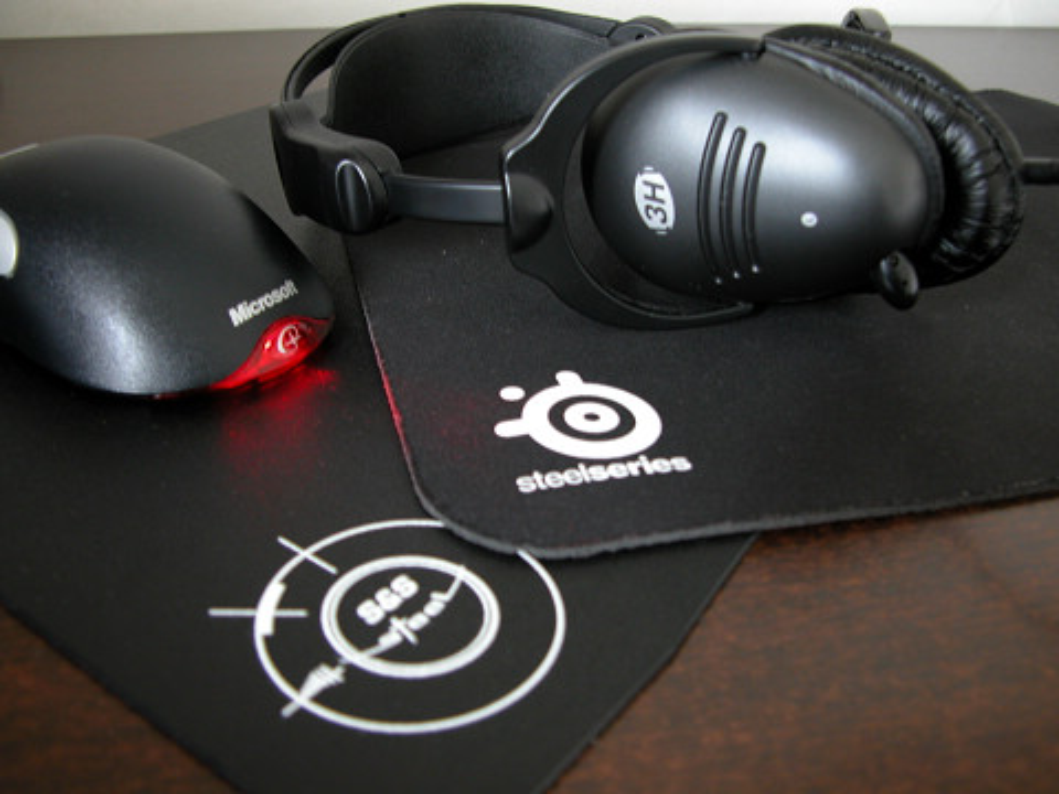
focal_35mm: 35
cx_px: 530
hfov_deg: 52.6
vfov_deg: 40.7
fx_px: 1071
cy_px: 397
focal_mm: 8.9
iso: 126
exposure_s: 1/4.1
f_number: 2.8
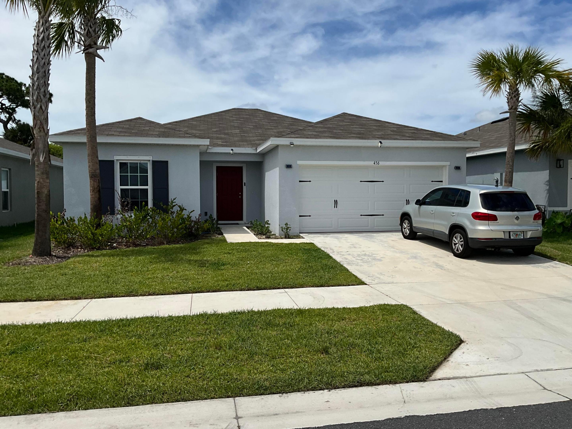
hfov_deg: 61.7
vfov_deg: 48.2
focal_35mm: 29
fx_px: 479
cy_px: 214
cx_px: 286
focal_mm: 3
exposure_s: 1/4785
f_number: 1.8
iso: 25
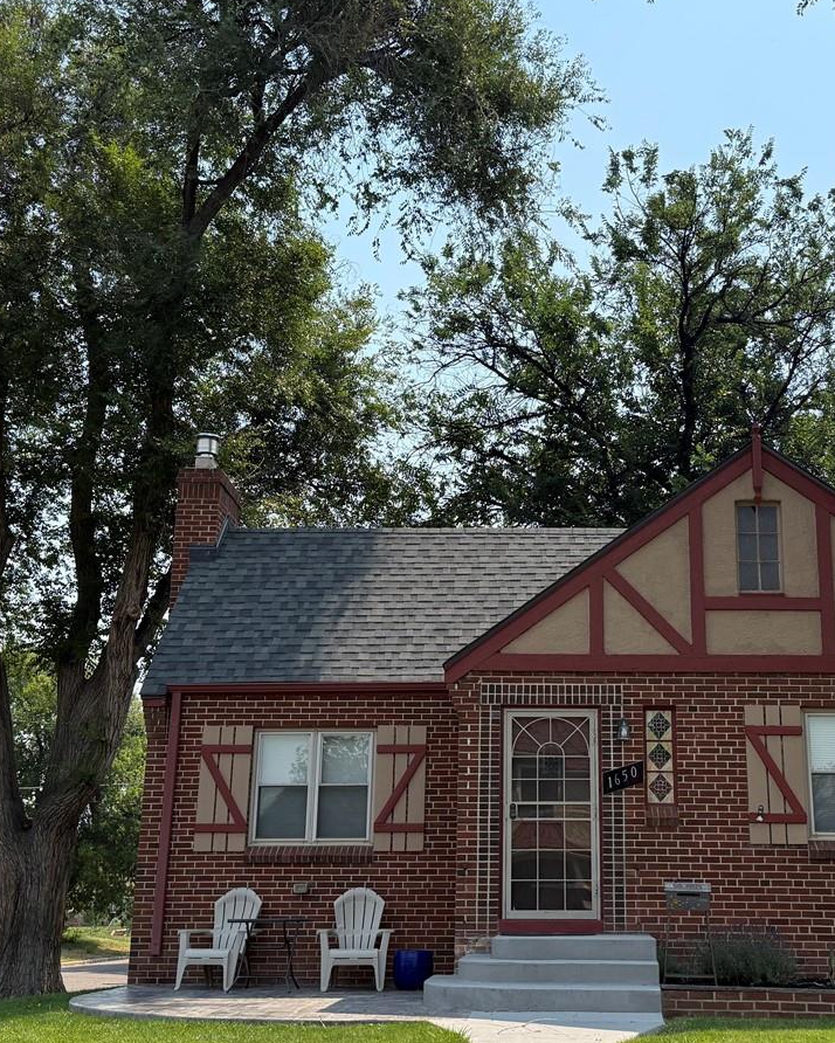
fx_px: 1297
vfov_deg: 43.8
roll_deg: +0.2
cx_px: 527
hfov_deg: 35.5
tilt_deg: +14.5
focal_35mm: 42
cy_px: 573
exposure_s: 1/4673
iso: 100
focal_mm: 6.76
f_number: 1.78
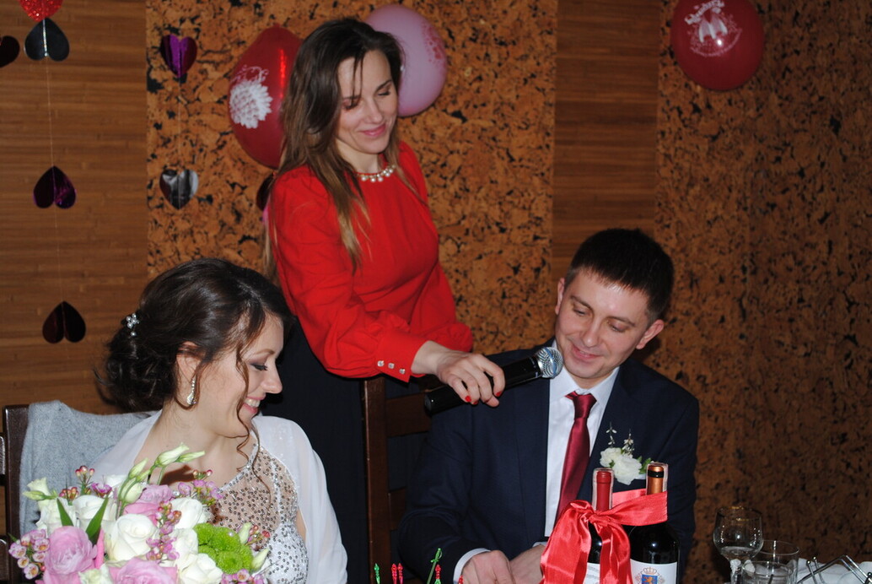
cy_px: 292
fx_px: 1528
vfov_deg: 21.6
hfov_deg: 31.9
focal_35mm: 63
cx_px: 436
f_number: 5.3
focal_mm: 42
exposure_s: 1/60
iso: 200
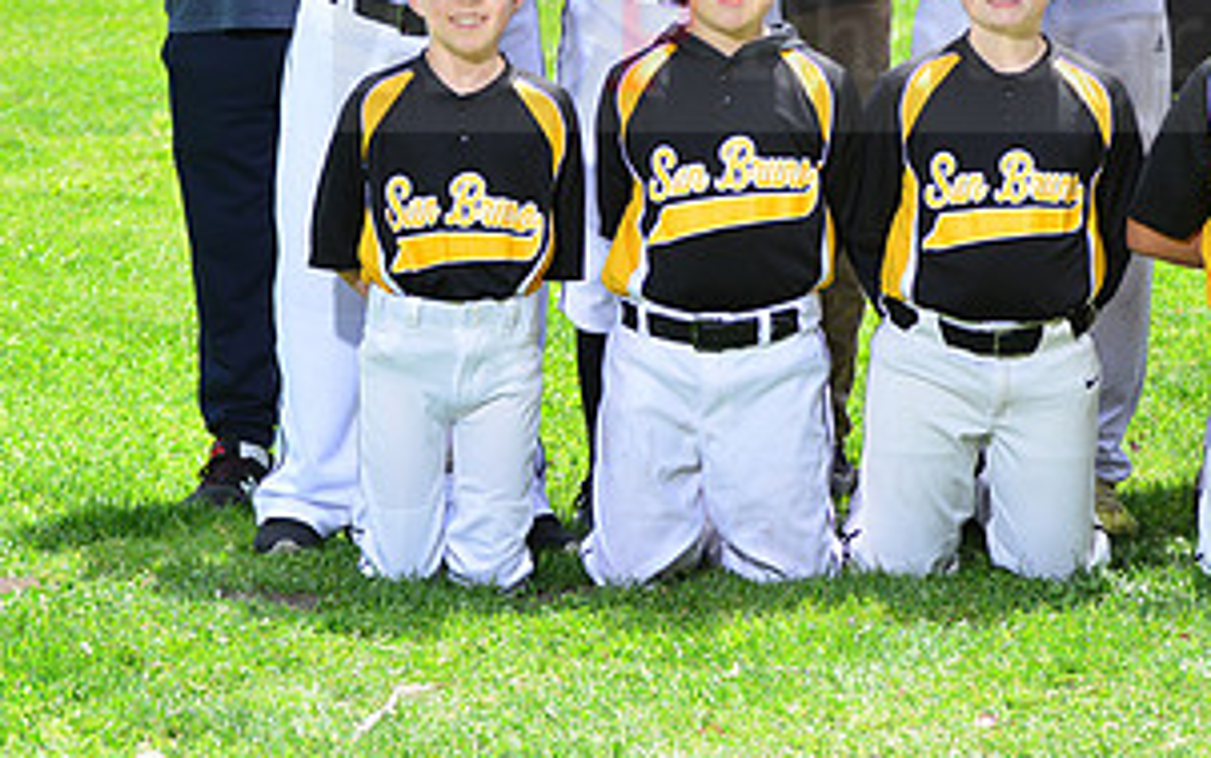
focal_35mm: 186
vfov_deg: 7.0
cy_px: 14
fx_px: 6141
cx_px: 1006
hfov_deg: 11.2
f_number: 8
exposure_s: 1/200
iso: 200
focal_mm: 95
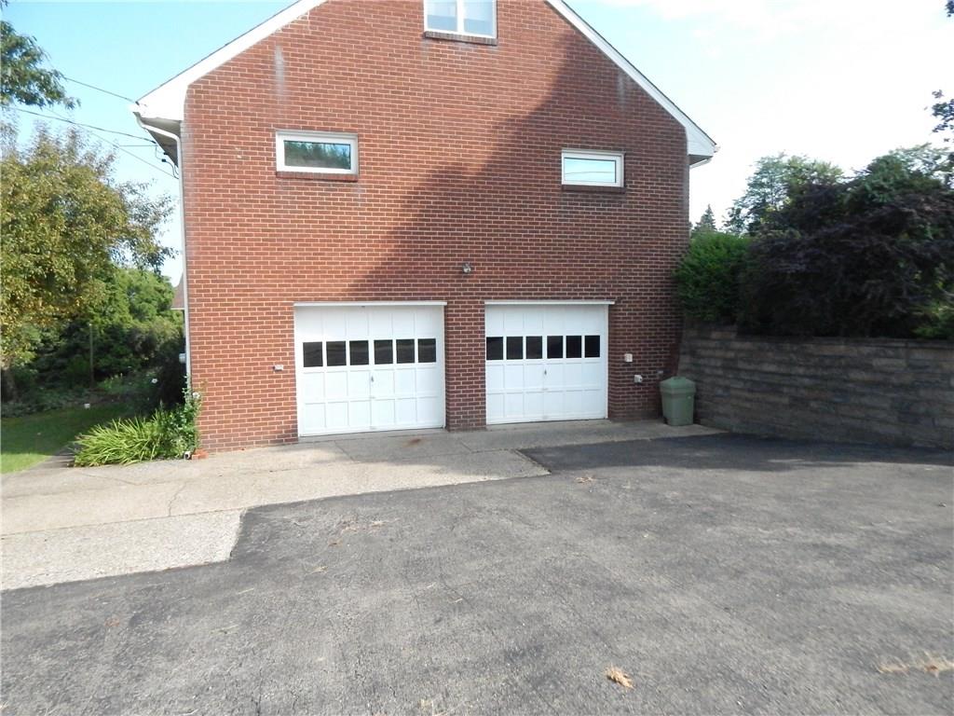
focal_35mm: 22
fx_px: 606
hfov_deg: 76.4
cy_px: 358
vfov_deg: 61.1
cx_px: 477
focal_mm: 4
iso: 800
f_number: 6
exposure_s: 1/1500
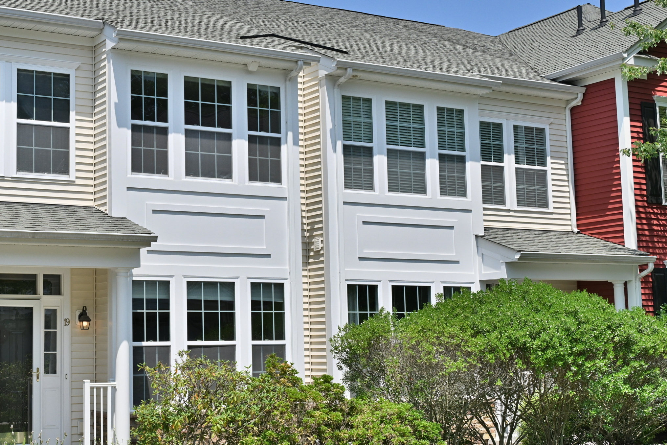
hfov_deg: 33.4
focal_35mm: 59
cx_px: 187
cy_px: 219
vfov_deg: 23.0
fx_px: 1093
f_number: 8
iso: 800
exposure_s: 1/2000
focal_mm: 39
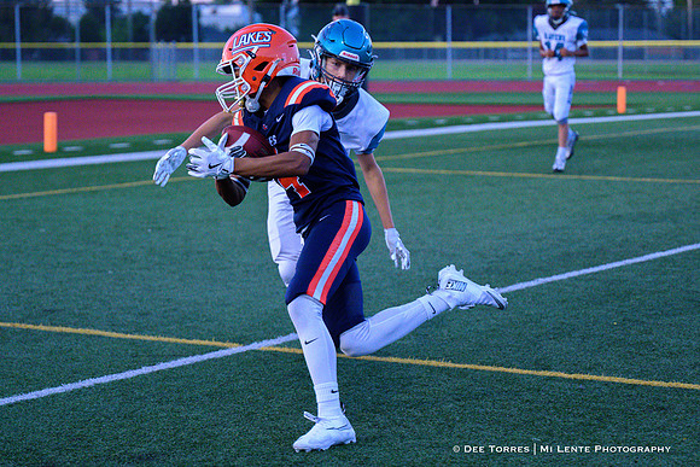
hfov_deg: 19.0
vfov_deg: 12.7
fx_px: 2094
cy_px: 255
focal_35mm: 108
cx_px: 383
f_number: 4
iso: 6400
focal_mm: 98
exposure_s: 1/1600
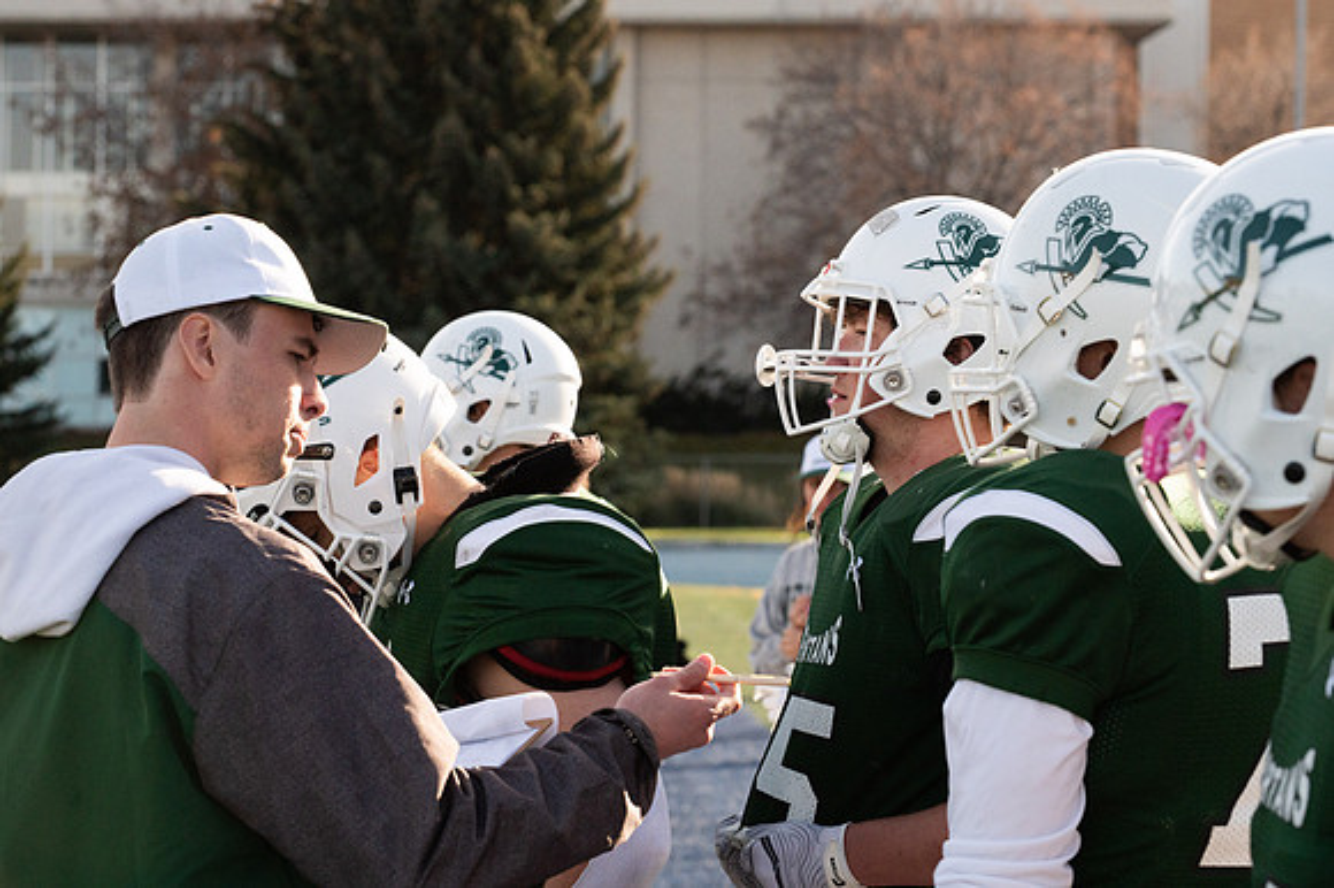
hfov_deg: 16.6
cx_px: 647
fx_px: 4579
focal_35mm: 124
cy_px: 431
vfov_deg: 11.1
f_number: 6.3
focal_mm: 120
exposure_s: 1/3200
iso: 1600
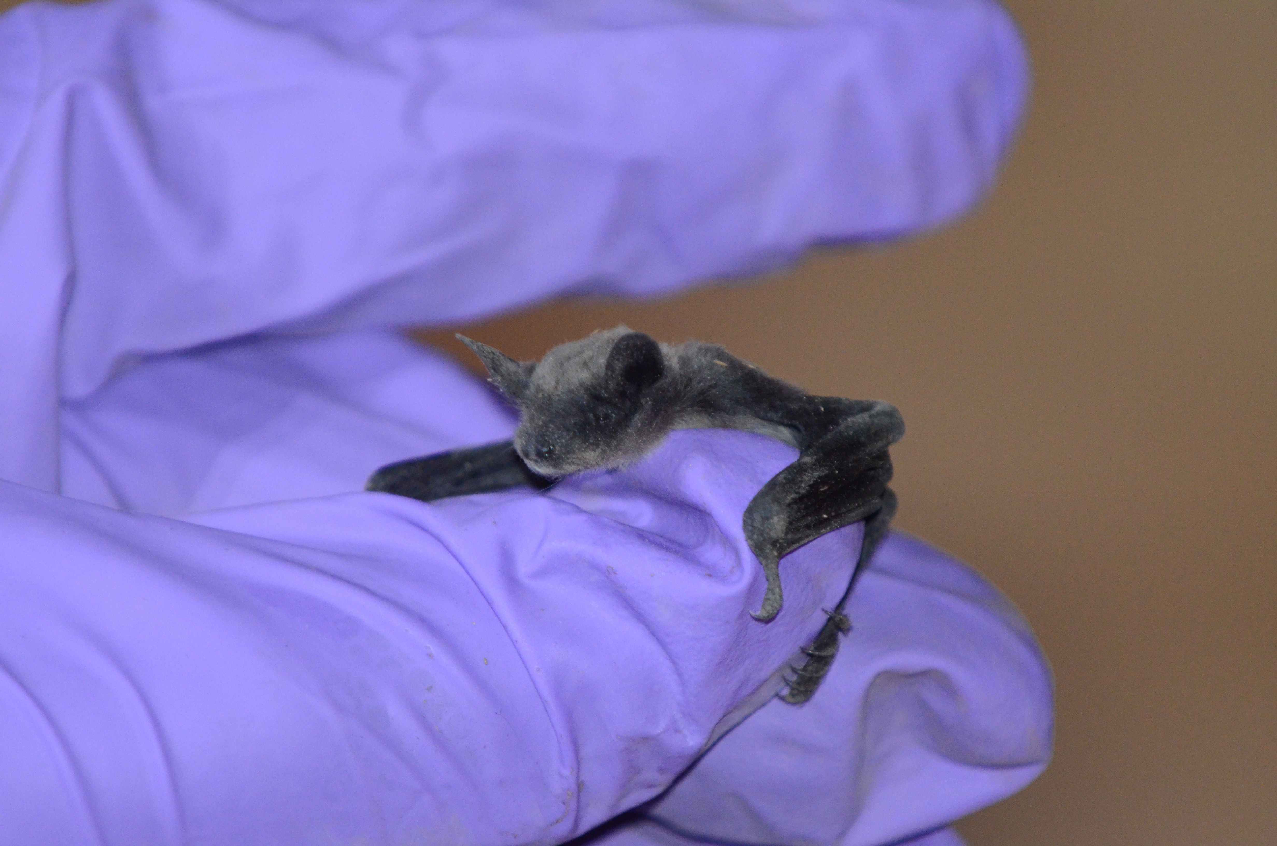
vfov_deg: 2.7
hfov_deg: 4.1
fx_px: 18053
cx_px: 638
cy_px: 423
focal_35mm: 510
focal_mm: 340
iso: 3200
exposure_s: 1/60
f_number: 7.1
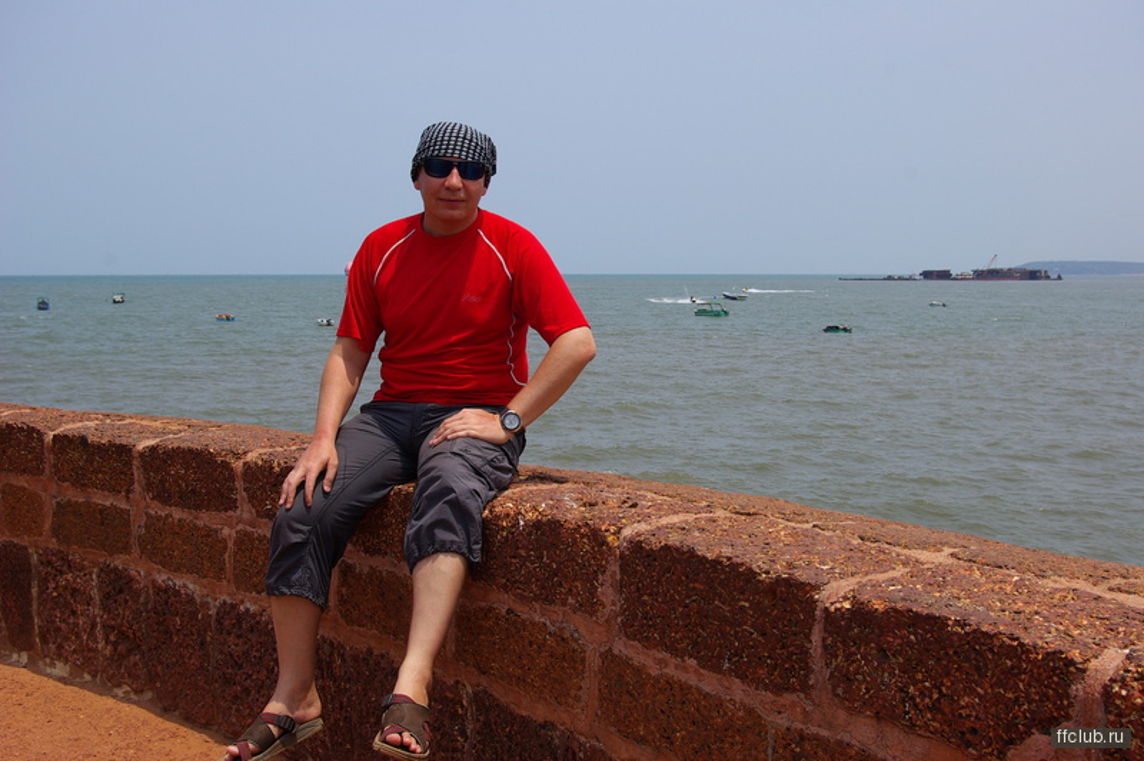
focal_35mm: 42
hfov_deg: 46.4
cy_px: 380
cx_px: 572
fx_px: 1334
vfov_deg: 31.8
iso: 100
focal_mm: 28
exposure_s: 1/250
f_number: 8
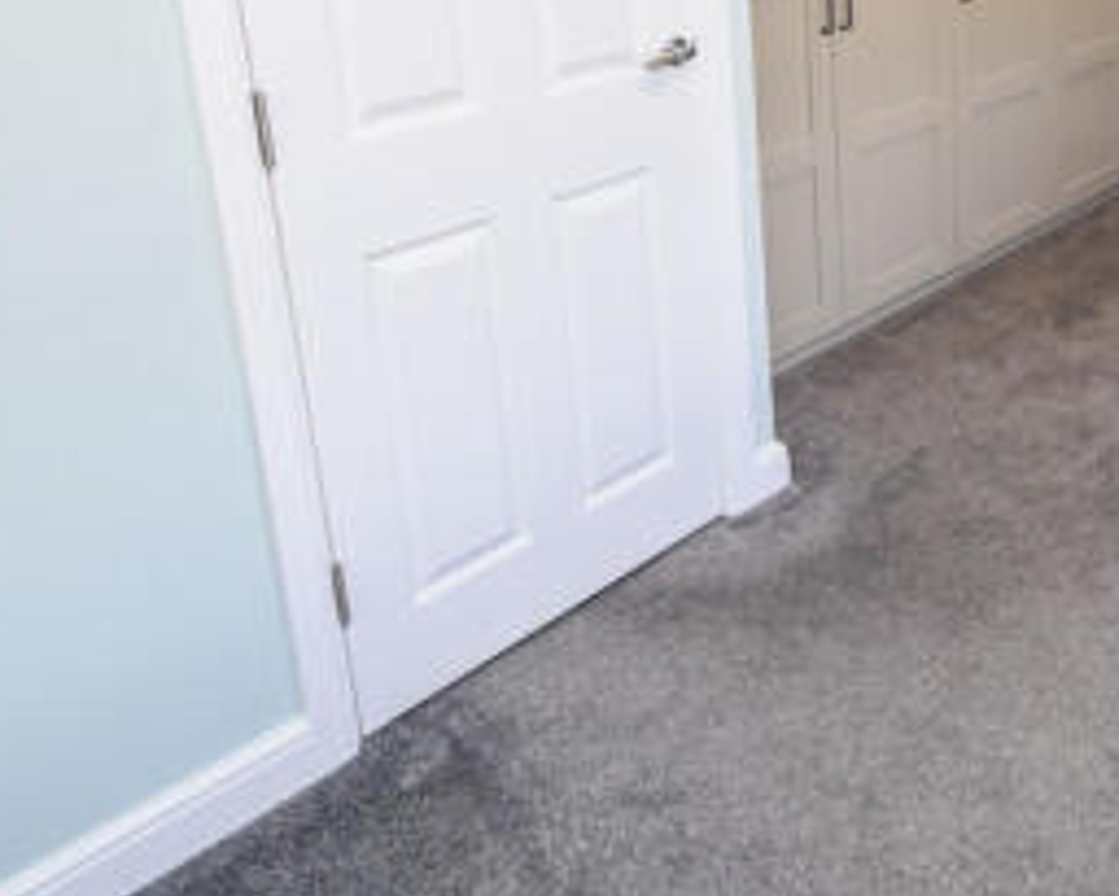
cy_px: 142
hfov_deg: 44.6
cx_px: 1056
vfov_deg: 39.1
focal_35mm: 36
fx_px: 1193
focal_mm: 10
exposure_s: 1/125
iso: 400
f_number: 5.6
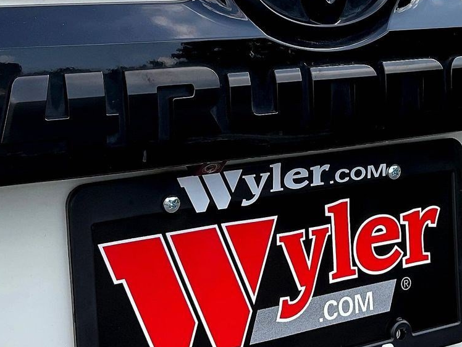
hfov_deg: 31.2
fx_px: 827
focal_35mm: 62
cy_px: 115
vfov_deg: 23.5
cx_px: 231
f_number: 1.8
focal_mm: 3
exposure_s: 1/929
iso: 16
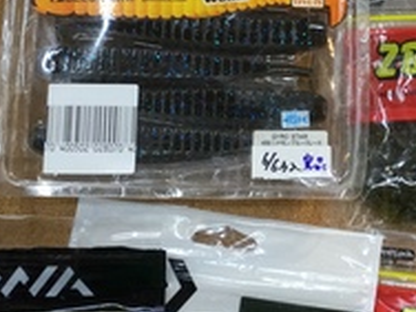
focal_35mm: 99
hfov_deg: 19.7
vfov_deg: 14.9
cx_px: 312
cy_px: 71
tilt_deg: -74.9
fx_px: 1190
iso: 25
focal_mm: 3.3
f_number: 2.4
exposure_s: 1/40
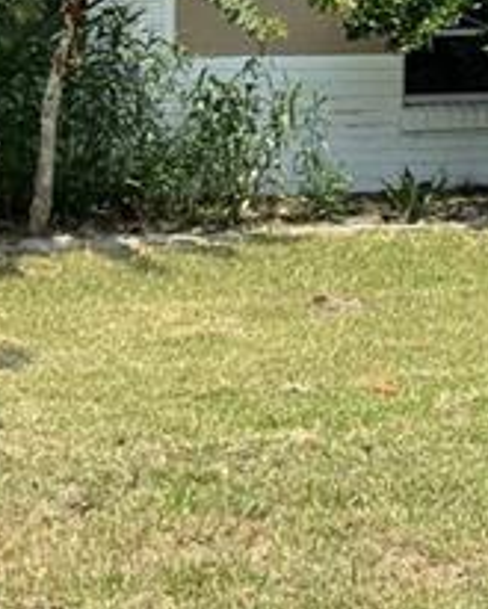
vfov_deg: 14.7
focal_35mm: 126
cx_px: 665
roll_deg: -1.3
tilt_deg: +0.7
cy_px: -136
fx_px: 2273
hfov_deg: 11.9
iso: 32
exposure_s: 1/2203
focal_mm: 5.1
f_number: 1.6
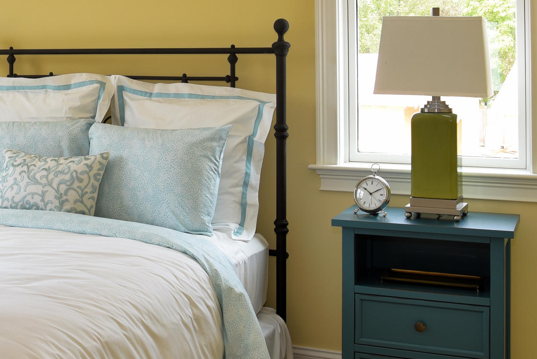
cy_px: 20
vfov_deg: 20.7
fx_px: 955
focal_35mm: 64
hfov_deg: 29.4
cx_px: 3
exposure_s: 1/15
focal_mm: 24
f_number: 7.1
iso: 100
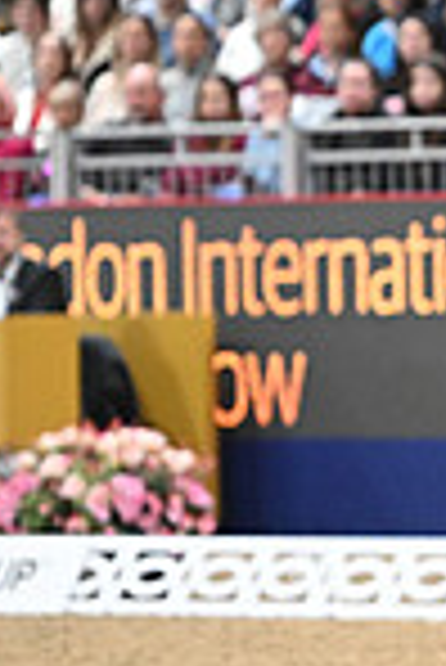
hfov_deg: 2.3
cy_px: 146
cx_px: 1203
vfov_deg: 3.4
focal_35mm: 607
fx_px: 11253
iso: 6400
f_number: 3.5
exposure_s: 1/800
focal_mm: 155
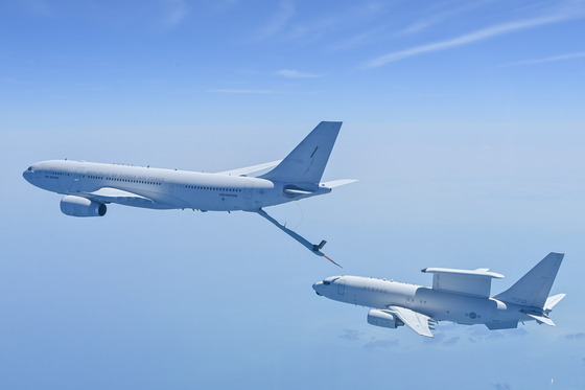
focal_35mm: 45
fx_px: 731
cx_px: 292
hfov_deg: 43.6
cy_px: 195
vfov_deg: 29.8
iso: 200
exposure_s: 1/1600
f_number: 8
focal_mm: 45
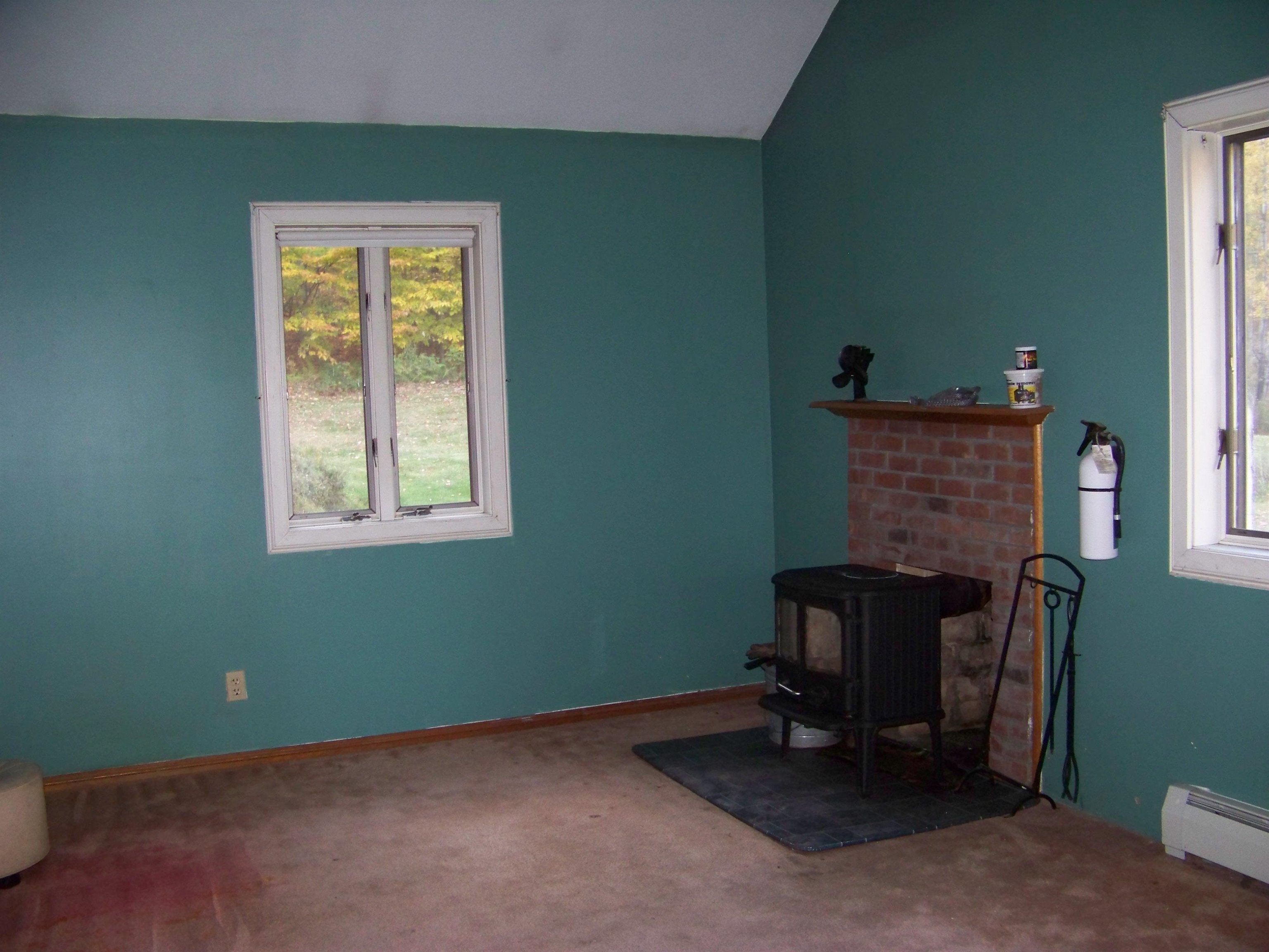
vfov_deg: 39.7
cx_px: 634
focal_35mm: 36
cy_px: 476
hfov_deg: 51.4
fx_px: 1320
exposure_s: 1/30
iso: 200
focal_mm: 5.85
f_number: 2.8
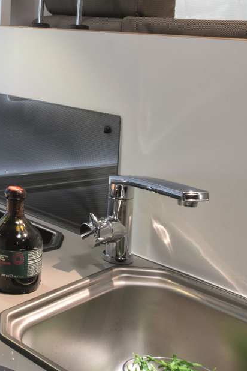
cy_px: 134
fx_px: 679
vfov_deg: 30.4
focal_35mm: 66
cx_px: -80
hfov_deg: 19.0
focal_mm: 24
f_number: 16
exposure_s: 8
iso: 200
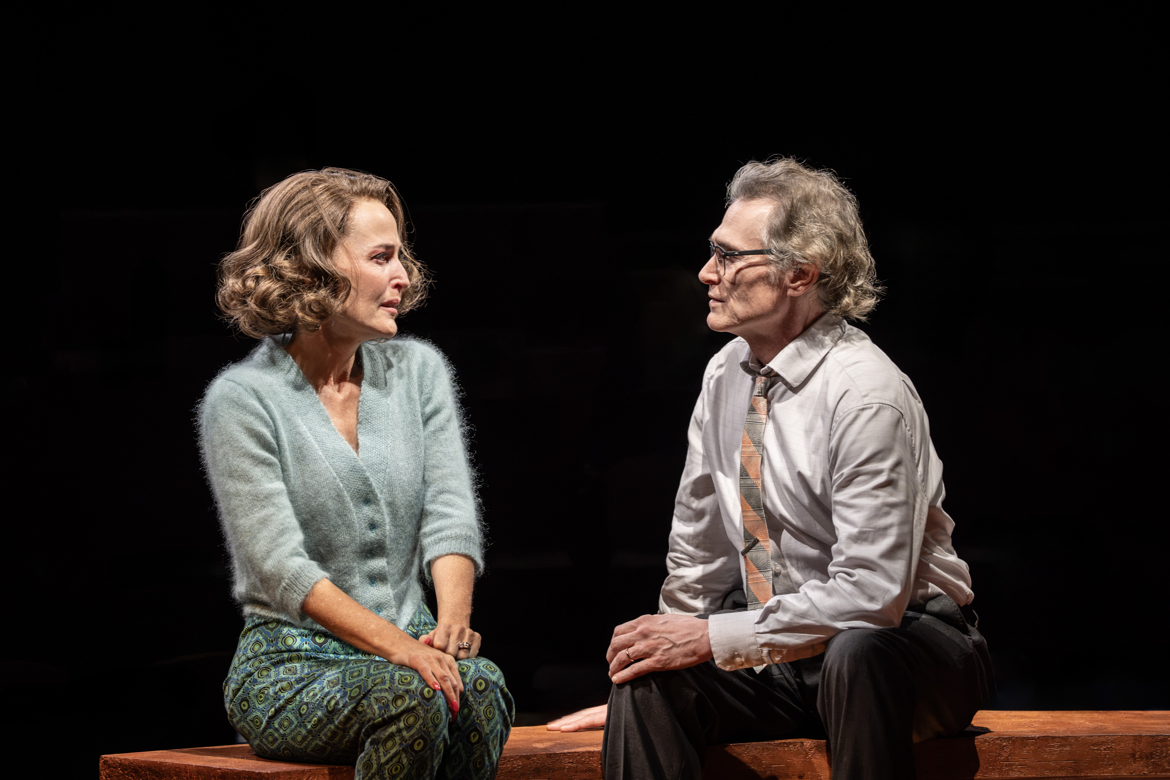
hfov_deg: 14.7
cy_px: 390
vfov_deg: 9.8
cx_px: 585
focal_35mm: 140
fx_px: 4550
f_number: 4.5
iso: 2000
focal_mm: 140
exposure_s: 1/125
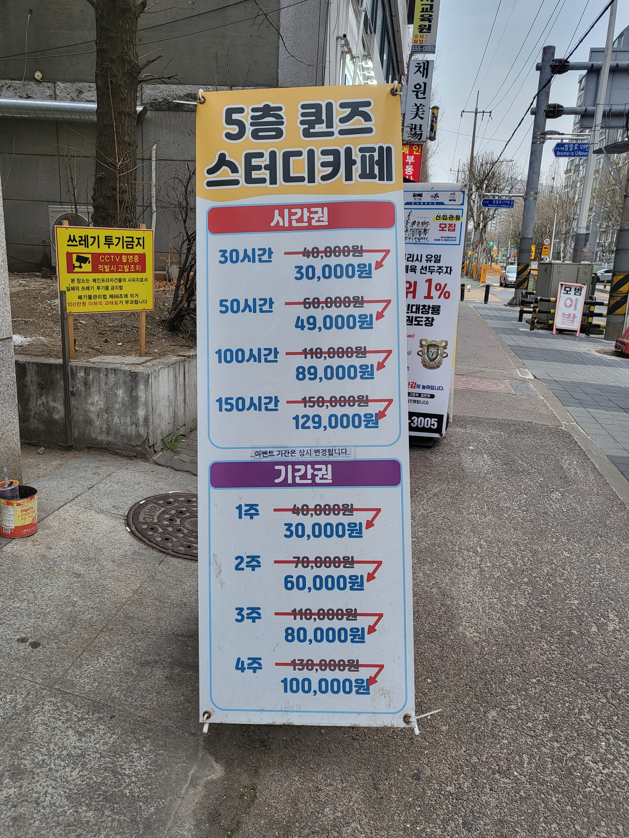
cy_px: 419
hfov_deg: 53.1
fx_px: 630
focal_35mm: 26
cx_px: 314
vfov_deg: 67.3
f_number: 1.8
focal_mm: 4.25
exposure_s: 1/124
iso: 50
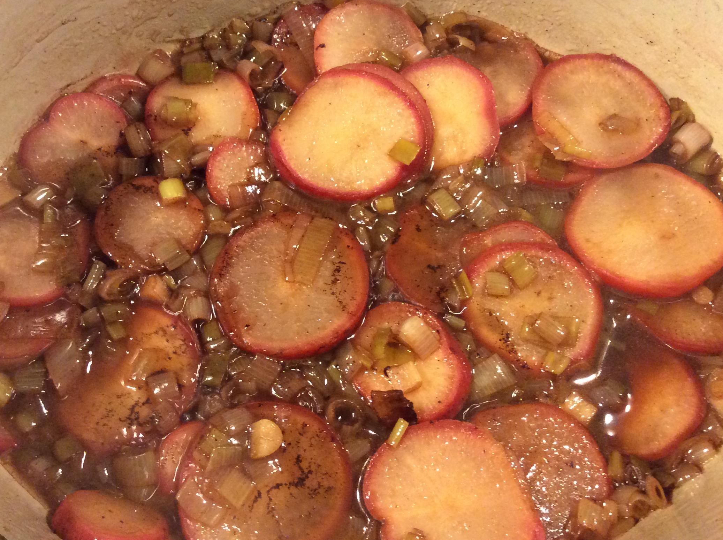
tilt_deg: -65.8
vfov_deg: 35.8
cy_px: 241
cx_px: 302
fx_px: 834
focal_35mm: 40
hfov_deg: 46.7
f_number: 2.4
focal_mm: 3.3
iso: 320
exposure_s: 1/20
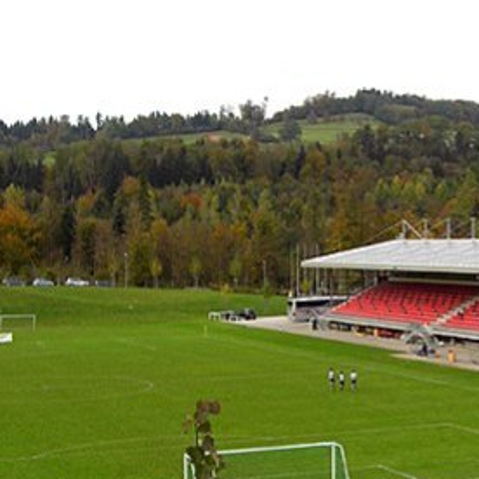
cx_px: 451
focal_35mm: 73
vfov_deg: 23.6
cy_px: 297
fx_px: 1143
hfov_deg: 22.9
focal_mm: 6.2
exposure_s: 1/500
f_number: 2.7
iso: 64
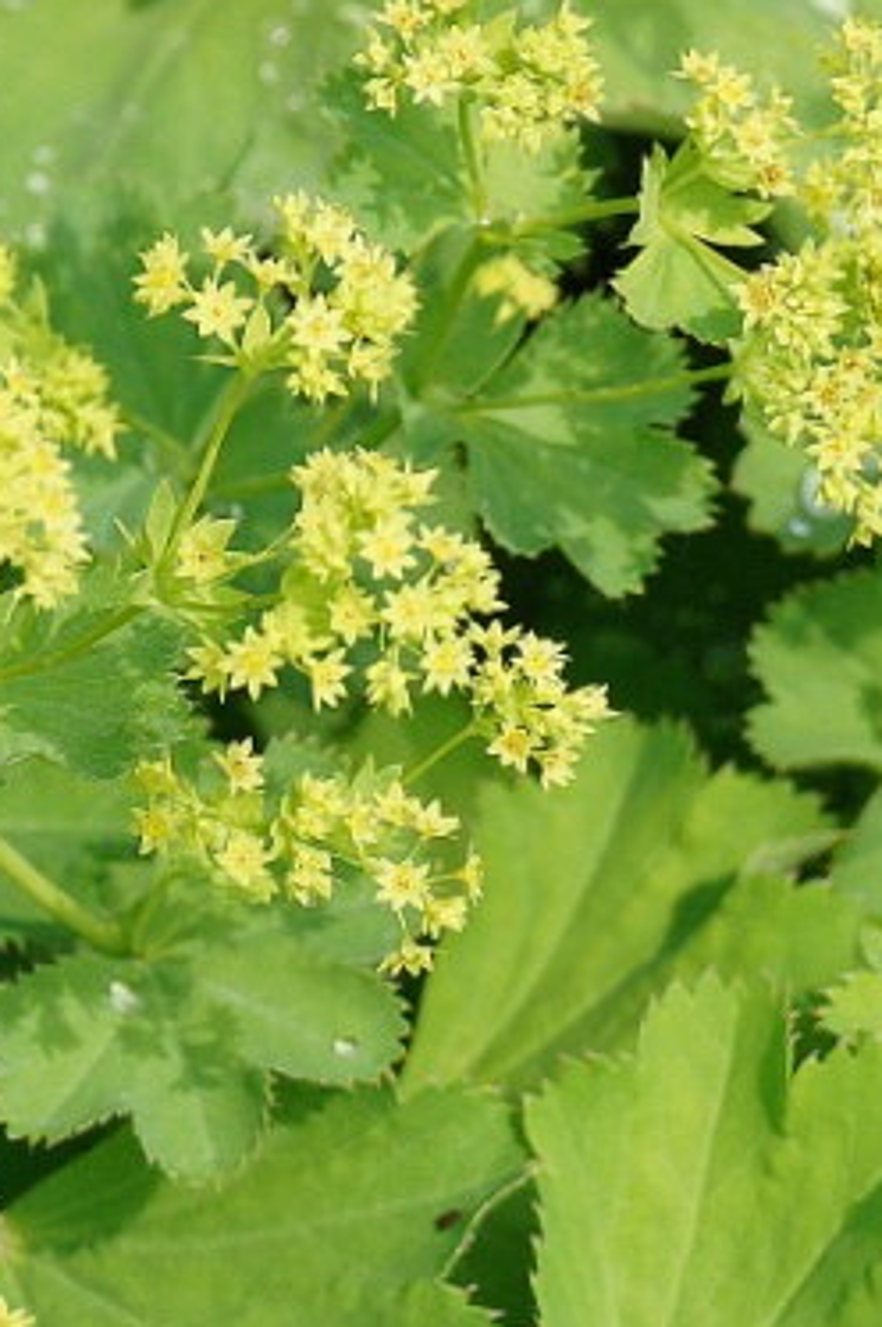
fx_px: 9779
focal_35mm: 266
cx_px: 1600
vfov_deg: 7.8
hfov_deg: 5.1
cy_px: 366
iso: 100
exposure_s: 1/160
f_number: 9
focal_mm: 55
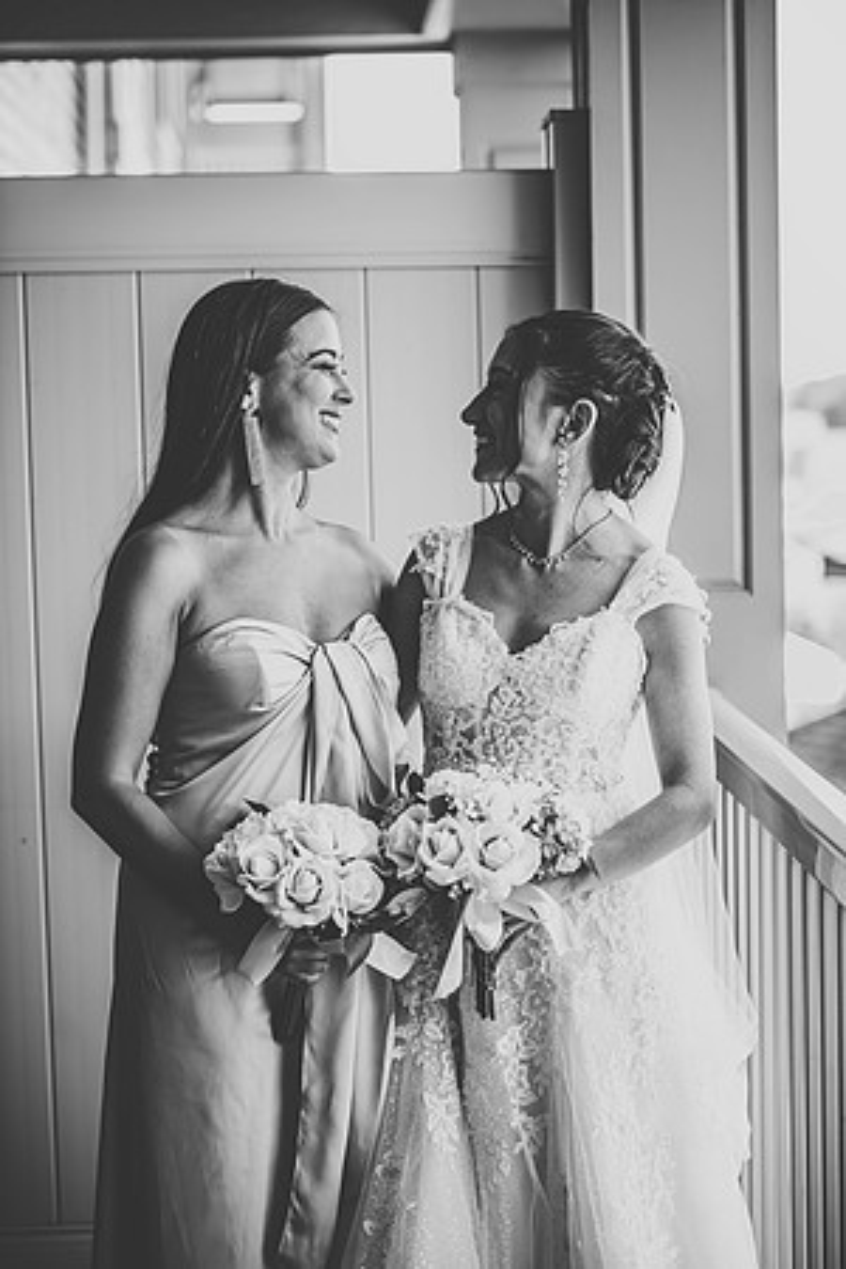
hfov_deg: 15.9
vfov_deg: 23.6
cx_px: 423
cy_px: 634
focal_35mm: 86
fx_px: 3031
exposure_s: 1/320
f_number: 2.8
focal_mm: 86
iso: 320
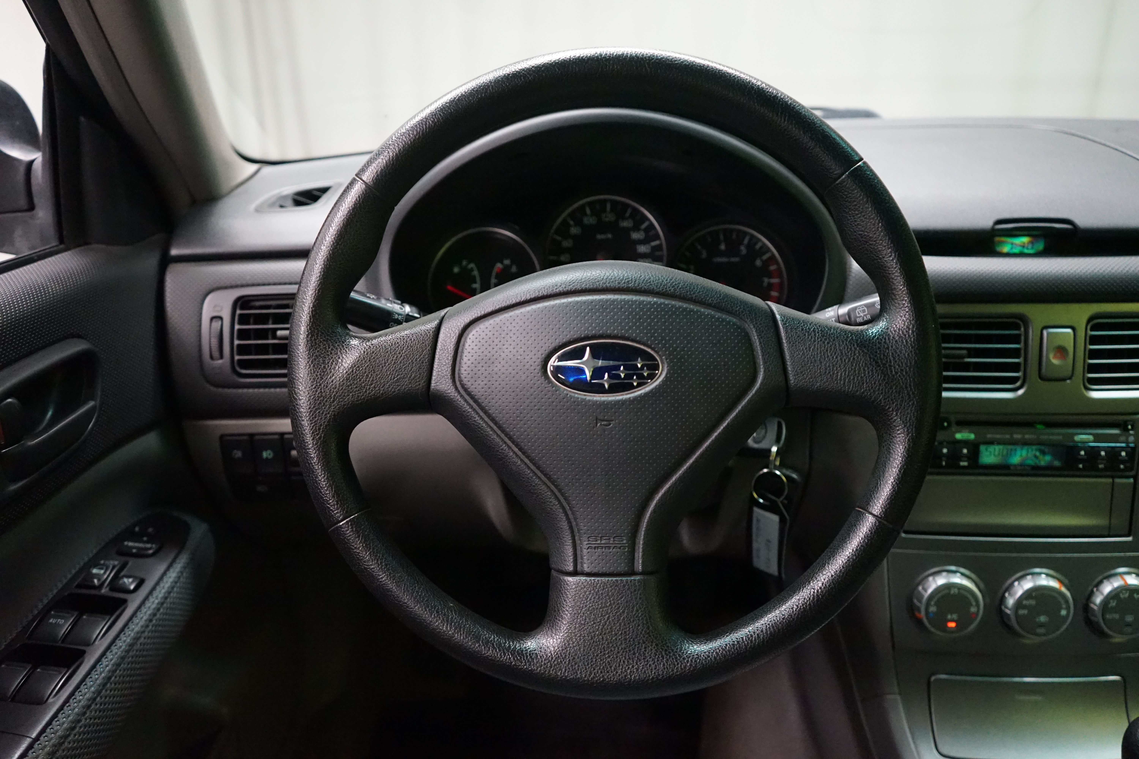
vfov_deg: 46.4
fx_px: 886
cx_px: 570
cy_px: 380
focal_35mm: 28
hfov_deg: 65.5
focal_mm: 28
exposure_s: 1/100
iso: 6400
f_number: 3.5
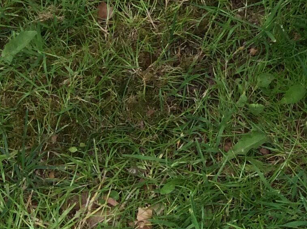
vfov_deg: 13.0
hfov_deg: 17.0
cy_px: -62
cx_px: 390
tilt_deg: -48.1
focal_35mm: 110
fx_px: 974
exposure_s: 1/397
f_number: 2.4
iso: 32
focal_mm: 3.3
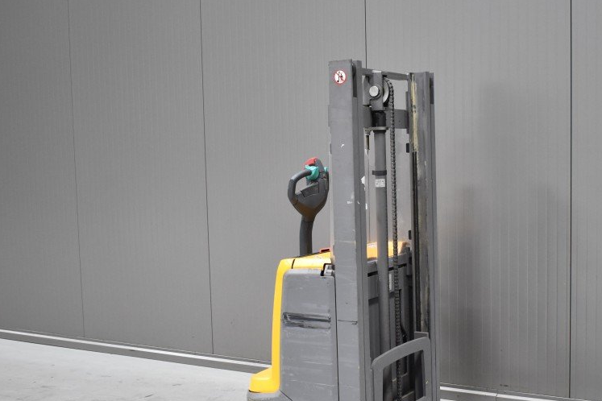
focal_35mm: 53
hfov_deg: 37.1
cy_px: 254
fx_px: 886
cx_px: 409
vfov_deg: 25.4
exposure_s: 1/60
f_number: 4
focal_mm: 22
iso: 1250
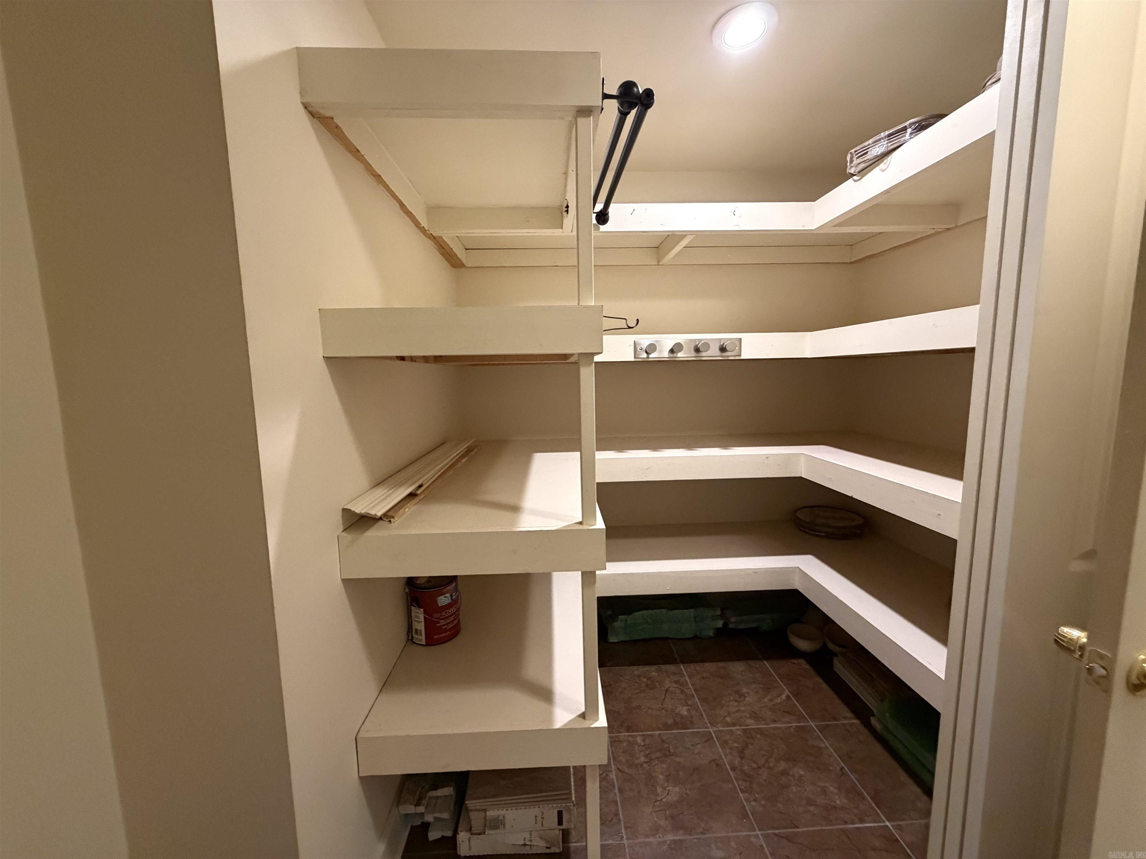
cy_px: 430
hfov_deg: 102.1
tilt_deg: -7.0
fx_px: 463
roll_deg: +2.1
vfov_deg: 85.7
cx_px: 573
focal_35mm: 14
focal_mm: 2.22
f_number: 2.2
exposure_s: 1/60
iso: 640
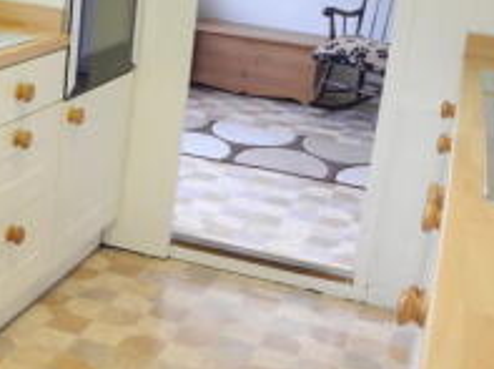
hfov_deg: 22.6
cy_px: 84
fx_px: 1182
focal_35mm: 83
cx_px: -14
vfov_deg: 17.6
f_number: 2.8
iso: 308
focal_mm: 6
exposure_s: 1/30
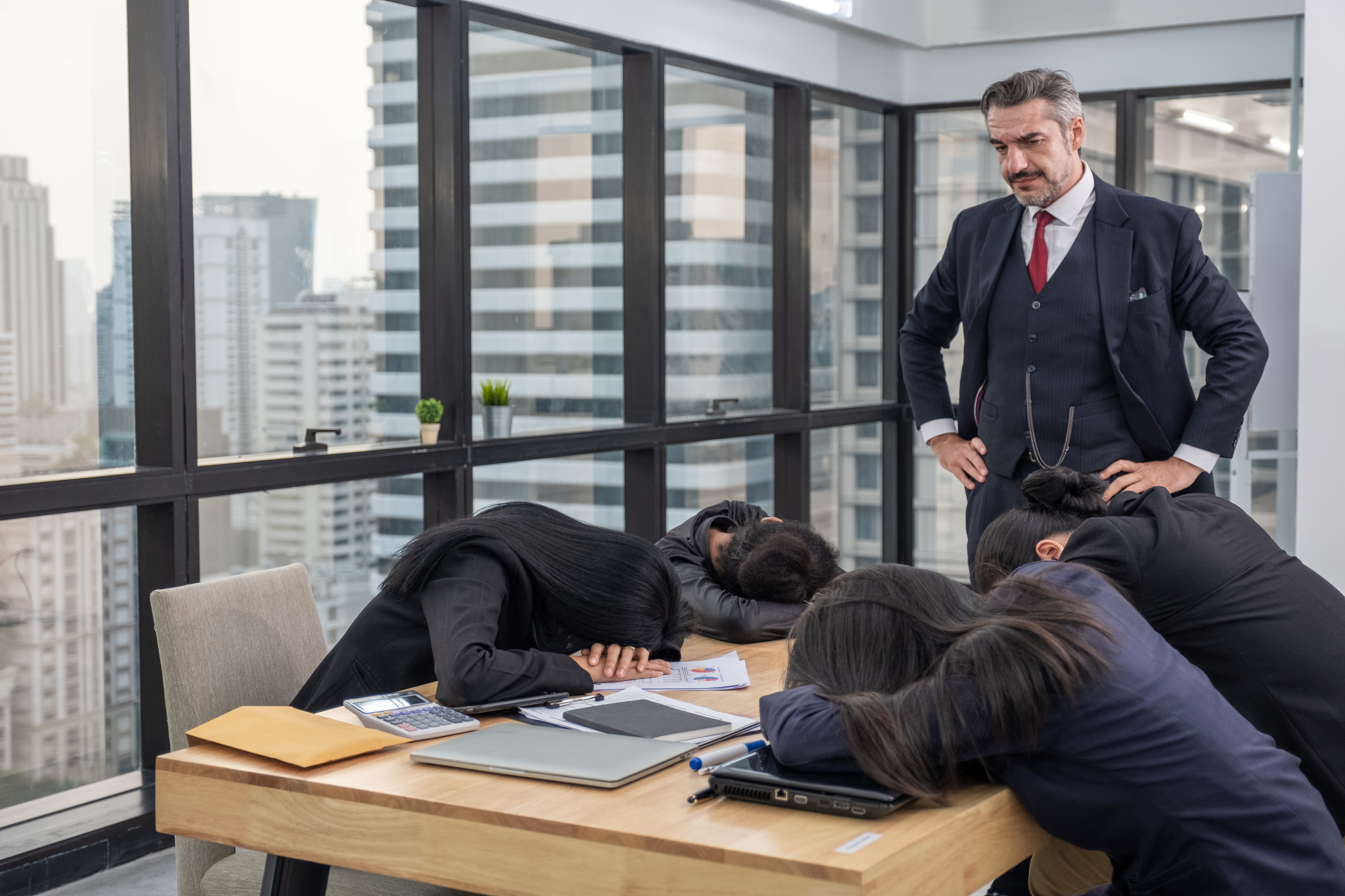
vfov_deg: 28.6
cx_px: 672
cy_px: 448
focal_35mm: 47
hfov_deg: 41.9
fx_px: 1756
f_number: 2.8
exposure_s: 1/60
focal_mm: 31.1
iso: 500
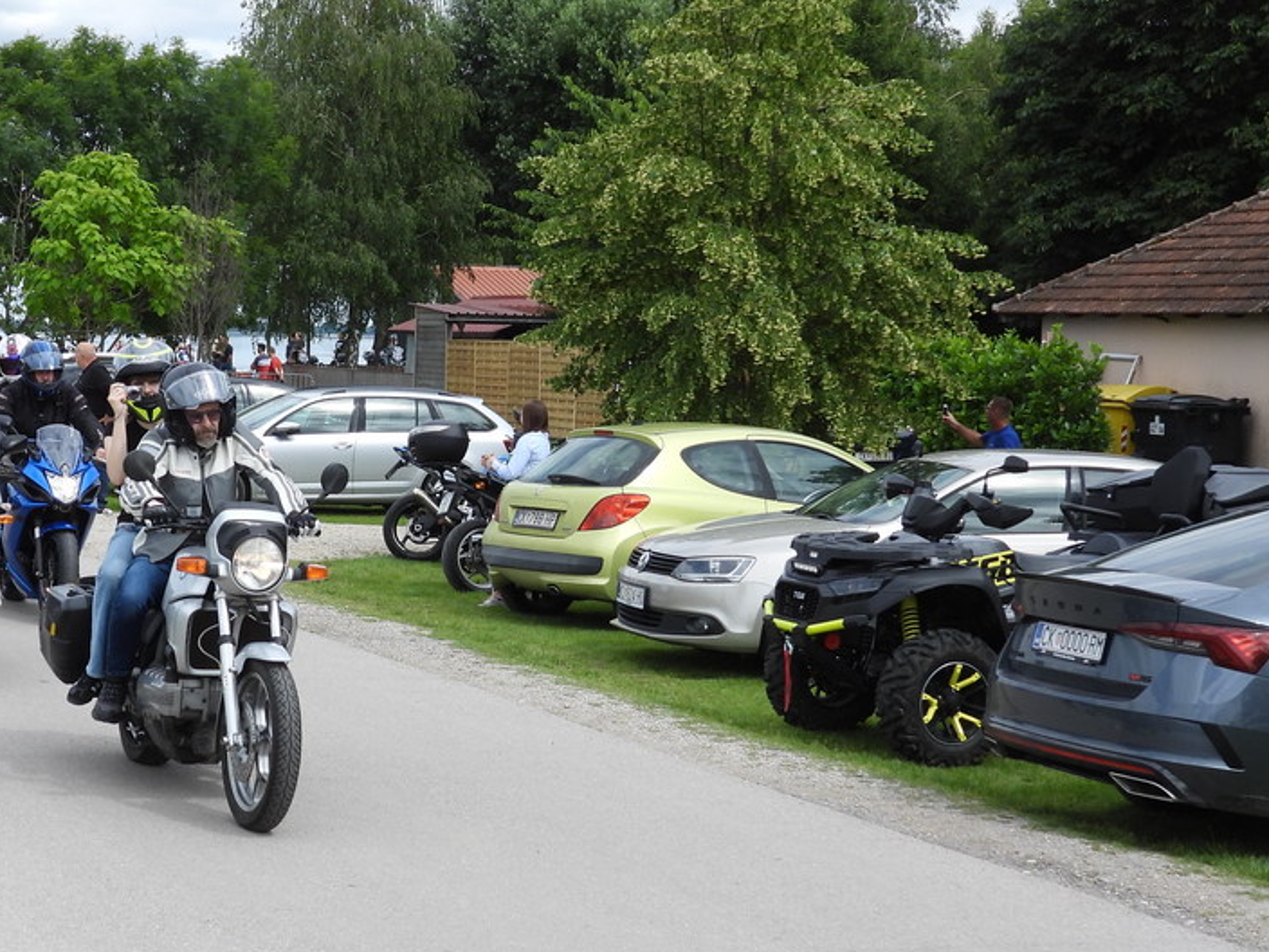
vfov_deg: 19.6
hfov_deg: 25.7
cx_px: 323
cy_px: 489
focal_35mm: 75
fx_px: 2749
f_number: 3.2
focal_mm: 7.9
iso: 100
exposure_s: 1/1000
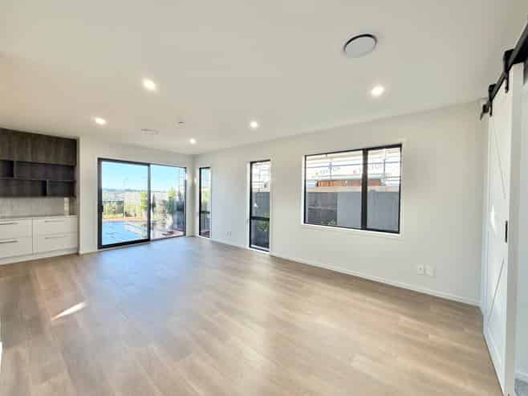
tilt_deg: -0.7
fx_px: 213
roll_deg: -0.6
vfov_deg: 85.6
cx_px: 264
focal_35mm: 14
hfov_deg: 102.1
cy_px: 198
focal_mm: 2.22
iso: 64
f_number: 2.2
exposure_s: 1/145
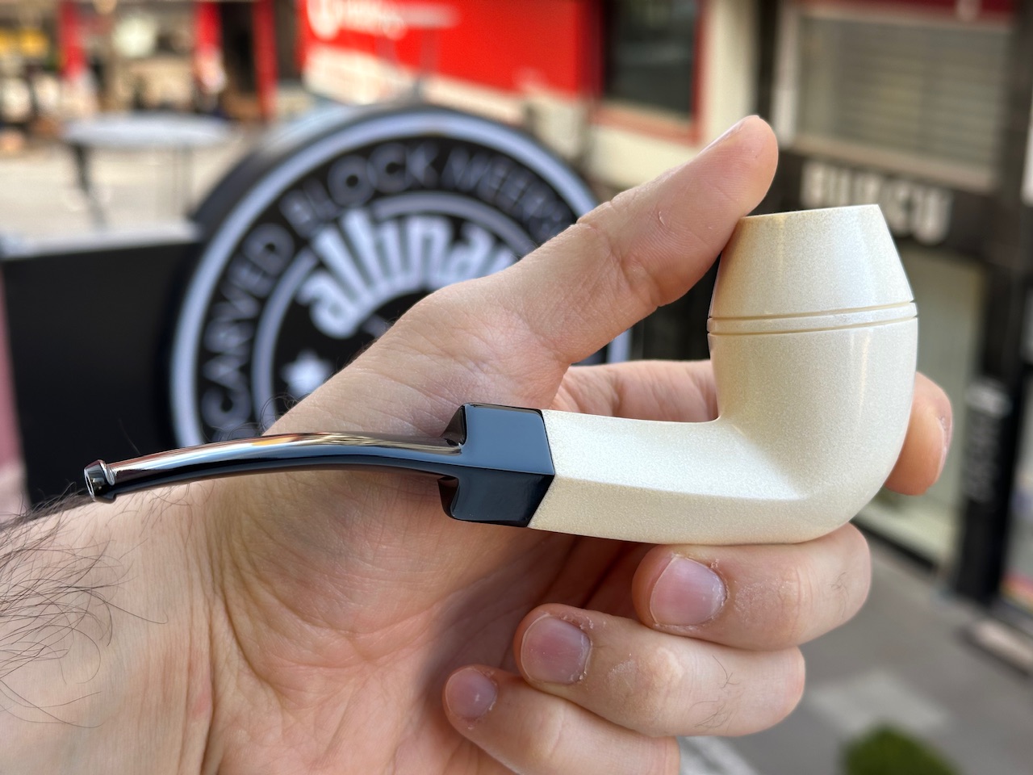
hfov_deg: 39.7
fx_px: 1432
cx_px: 516
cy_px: 388
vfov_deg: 30.3
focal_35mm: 48
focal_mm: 6.86
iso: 64
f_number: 1.78
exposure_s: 1/258
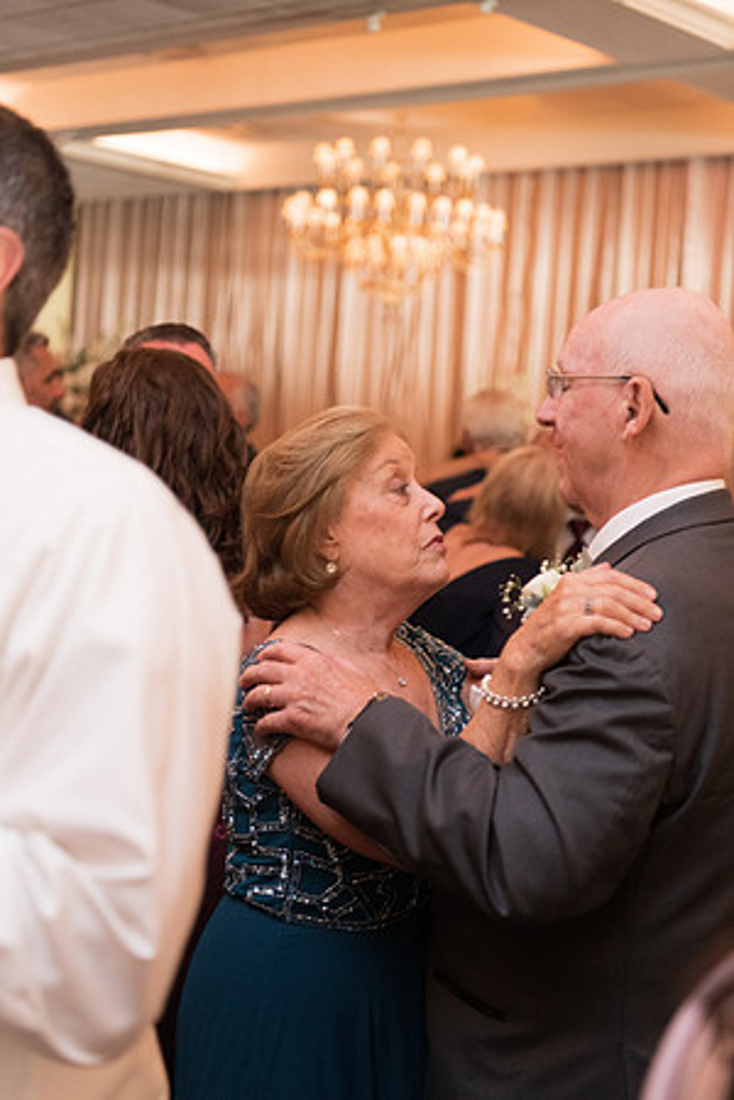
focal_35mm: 55
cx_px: 367
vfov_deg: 36.2
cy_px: 550
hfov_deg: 24.6
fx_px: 1682
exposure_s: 1/125
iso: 2500
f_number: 2.8
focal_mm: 55
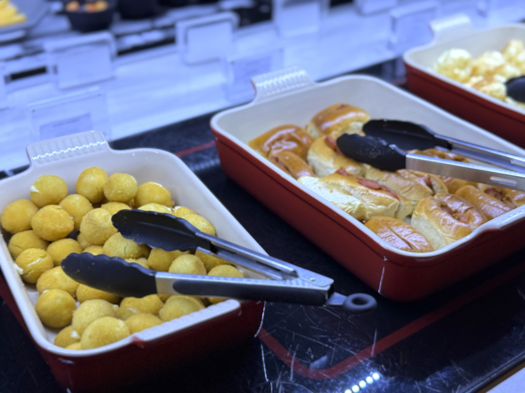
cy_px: 196
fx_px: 728
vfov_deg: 30.3
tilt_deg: -32.3
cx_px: 262
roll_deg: -0.5
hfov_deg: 39.7
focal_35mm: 48
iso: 200
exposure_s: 1/120
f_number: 1.78
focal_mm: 6.76
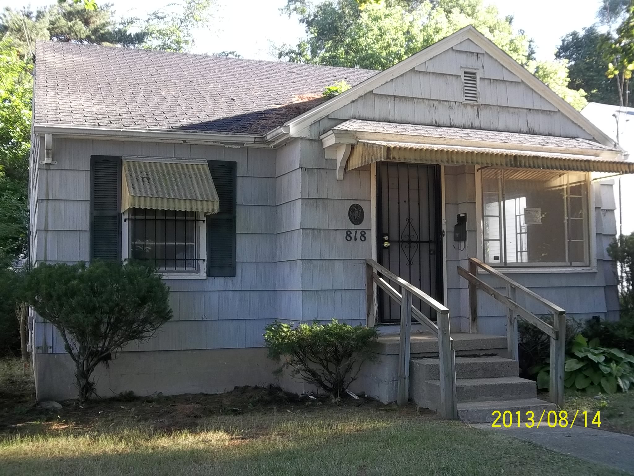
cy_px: 238
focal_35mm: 44
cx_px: 317
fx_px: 806
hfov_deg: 42.9
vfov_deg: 32.9
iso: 80
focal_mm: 7.8
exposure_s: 1/50
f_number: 4.5
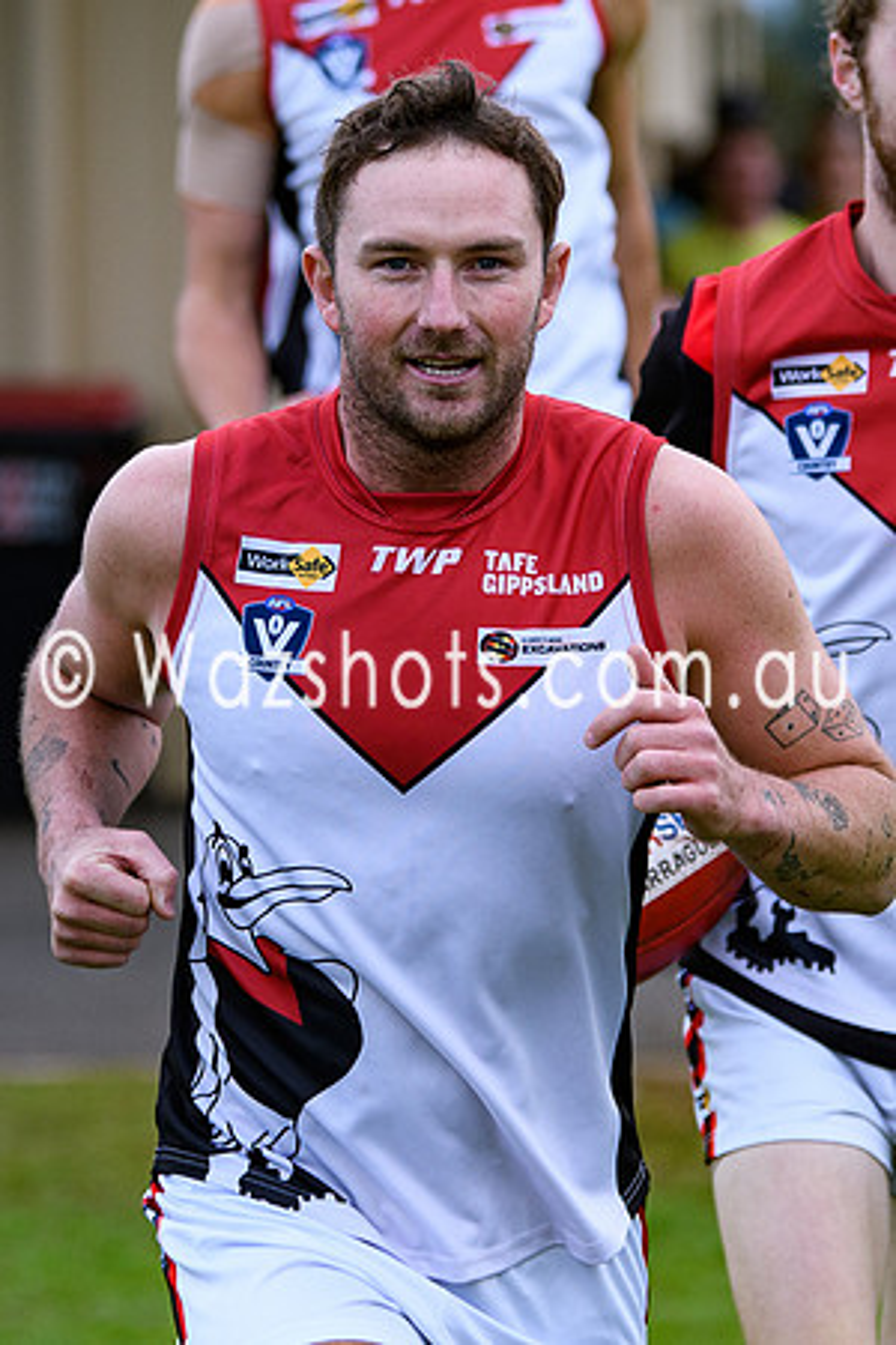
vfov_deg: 5.5
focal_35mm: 374
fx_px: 13961
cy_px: 521
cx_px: 589
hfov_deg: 3.7
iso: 320
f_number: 2.8
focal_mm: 122
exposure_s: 1/1250
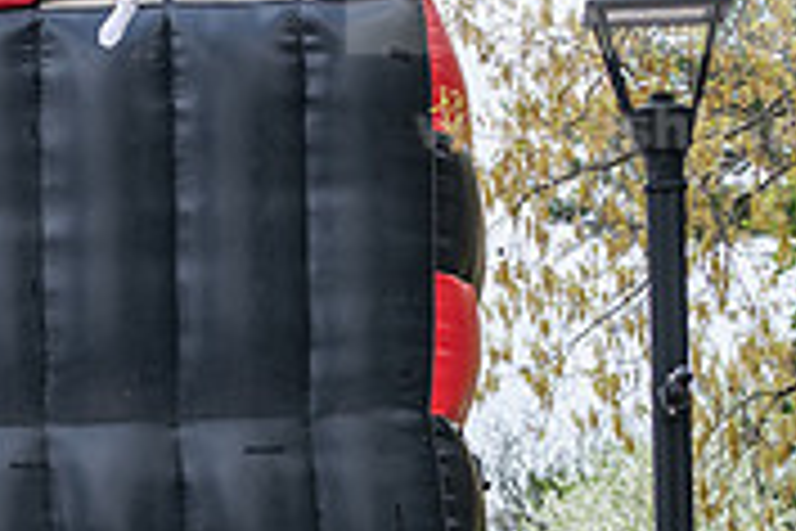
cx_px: 211
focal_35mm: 255
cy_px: 223
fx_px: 5638
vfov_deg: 5.4
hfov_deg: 8.1
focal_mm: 78
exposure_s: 1/640
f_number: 3.5
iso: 100
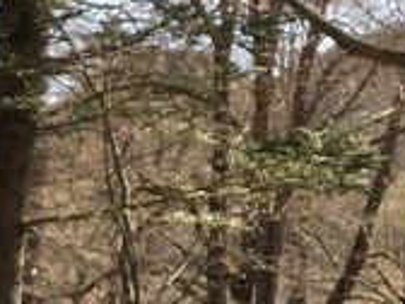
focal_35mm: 124
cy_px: 164
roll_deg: -0.1
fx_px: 1451
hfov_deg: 15.0
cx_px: -159
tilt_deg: +7.3
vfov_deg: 12.0
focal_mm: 4.15
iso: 25
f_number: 2.2
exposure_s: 1/478
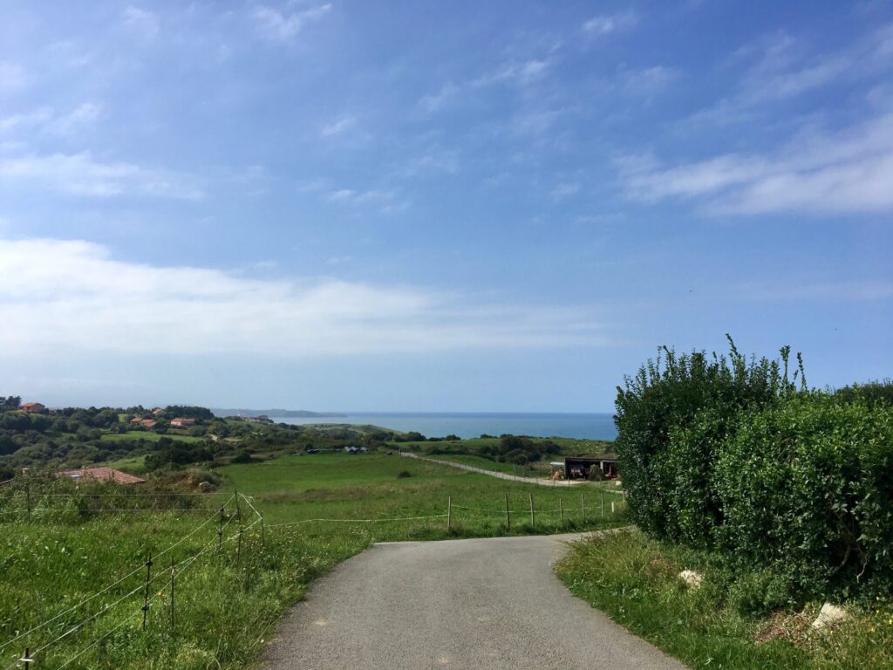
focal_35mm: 29
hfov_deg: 61.7
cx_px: 446
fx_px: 748
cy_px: 335
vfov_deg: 48.2
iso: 25
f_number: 2.2
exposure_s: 1/2653
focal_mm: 4.15
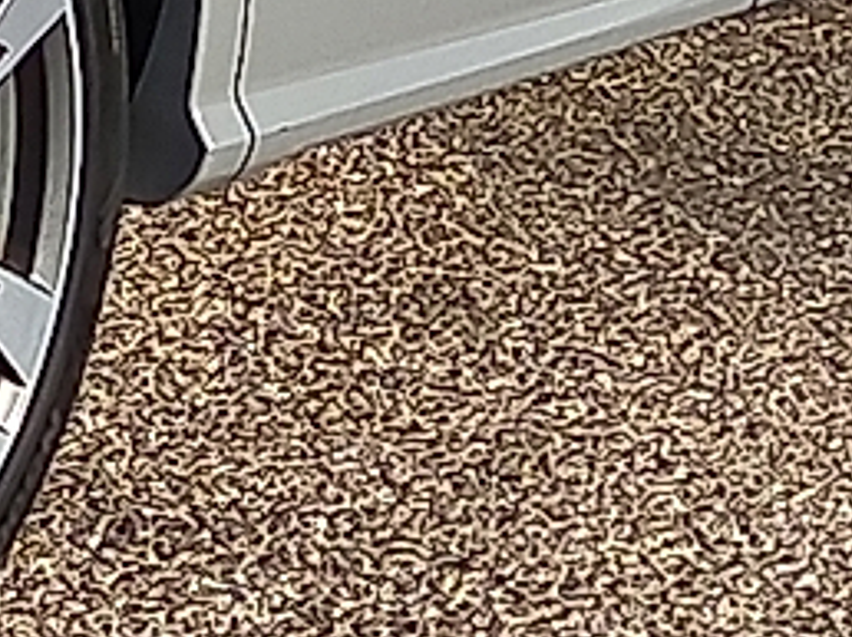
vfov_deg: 5.3
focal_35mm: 273
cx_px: -561
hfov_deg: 7.1
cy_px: -654
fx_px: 6713
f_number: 1.8
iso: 25
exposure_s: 1/1667
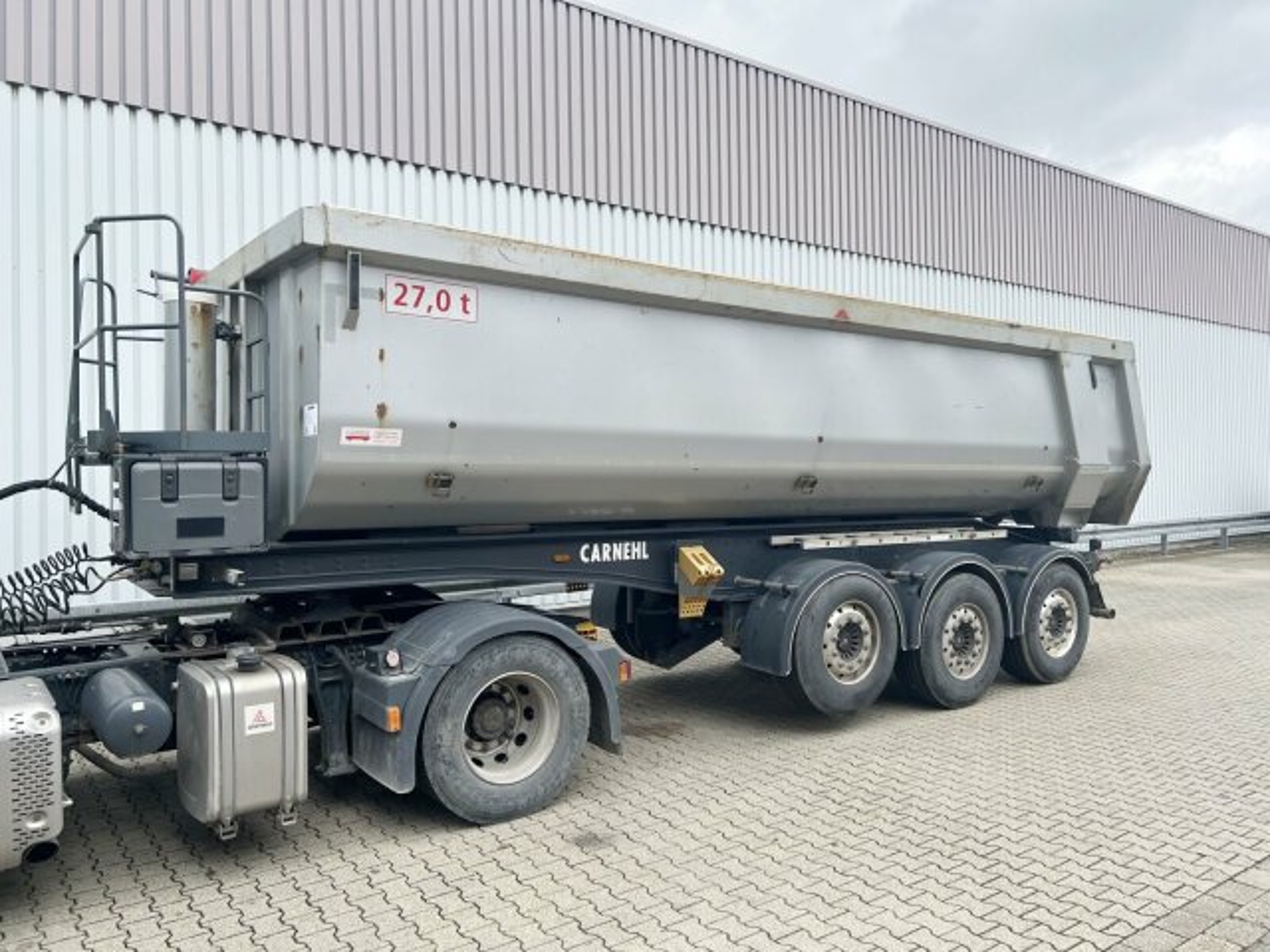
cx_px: 635
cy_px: 476
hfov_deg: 67.3
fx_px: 954
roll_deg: +1.4
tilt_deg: +1.7
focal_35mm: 26
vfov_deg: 53.1
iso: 50
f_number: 1.5
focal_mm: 5.7
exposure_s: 1/1280
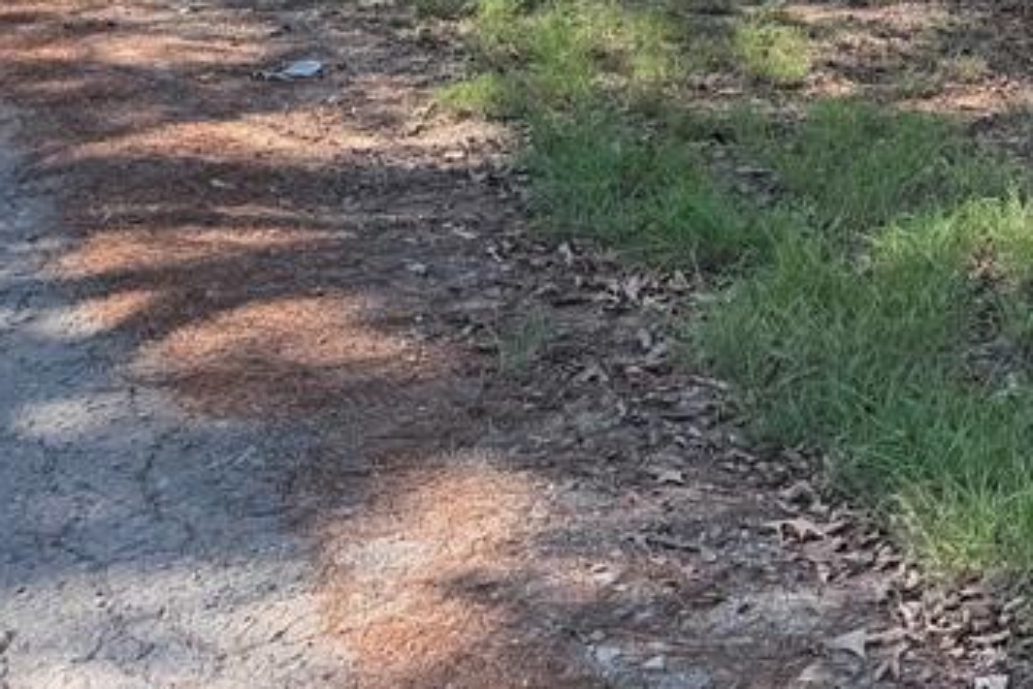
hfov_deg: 24.7
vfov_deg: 17.6
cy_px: -250
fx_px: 2067
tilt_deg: -0.1
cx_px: 1318
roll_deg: -2.8
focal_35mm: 72
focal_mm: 6.76
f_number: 1.78
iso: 80
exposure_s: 1/660
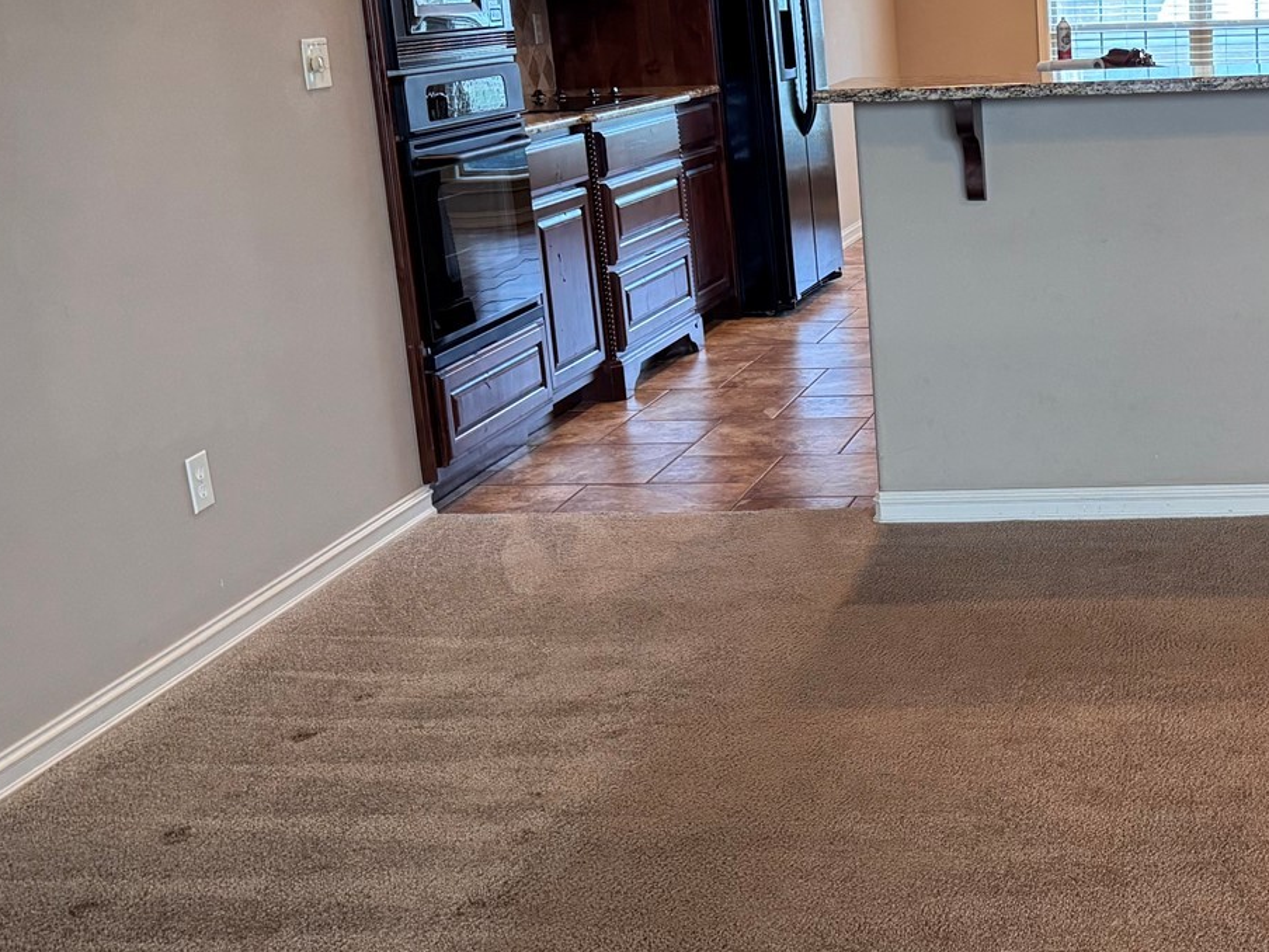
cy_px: 399
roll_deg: +2.0
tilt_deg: -13.7
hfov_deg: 35.2
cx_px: 1150
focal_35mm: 51
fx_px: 1870
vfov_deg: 28.5
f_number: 1.78
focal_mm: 6.76
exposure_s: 1/60
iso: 400
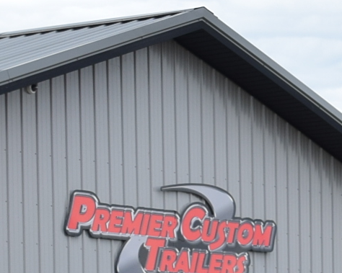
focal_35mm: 267
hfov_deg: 7.0
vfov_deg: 5.6
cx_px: 638
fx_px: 2702
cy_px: 573
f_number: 8
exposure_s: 1/250
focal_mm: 30
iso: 220
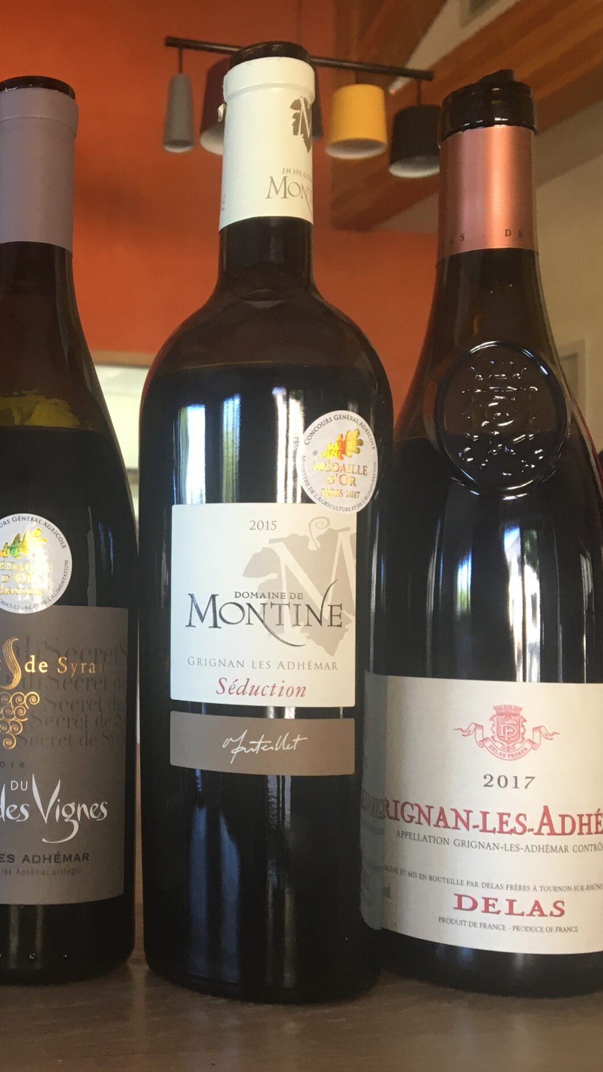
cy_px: 545
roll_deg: -2.4
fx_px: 1222
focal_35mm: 43
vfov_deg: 47.4
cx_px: -5
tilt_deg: +3.3
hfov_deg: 26.2
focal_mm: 4.15
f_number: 2.2
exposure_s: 1/33
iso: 80
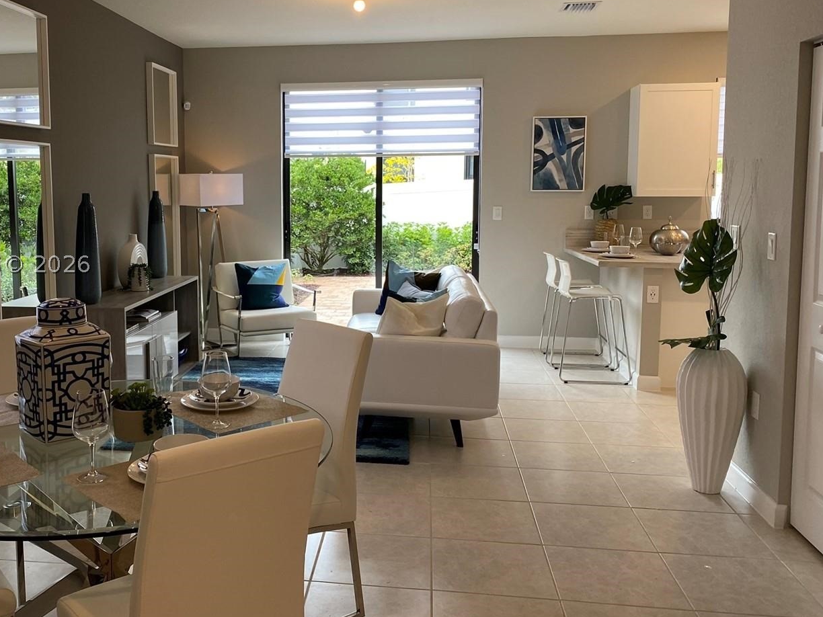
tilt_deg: -5.4
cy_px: 264
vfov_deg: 41.7
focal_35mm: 34
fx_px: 808
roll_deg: +1.0
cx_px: 297
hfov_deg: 53.2
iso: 80
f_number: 1.8
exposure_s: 1/120
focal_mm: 4.25
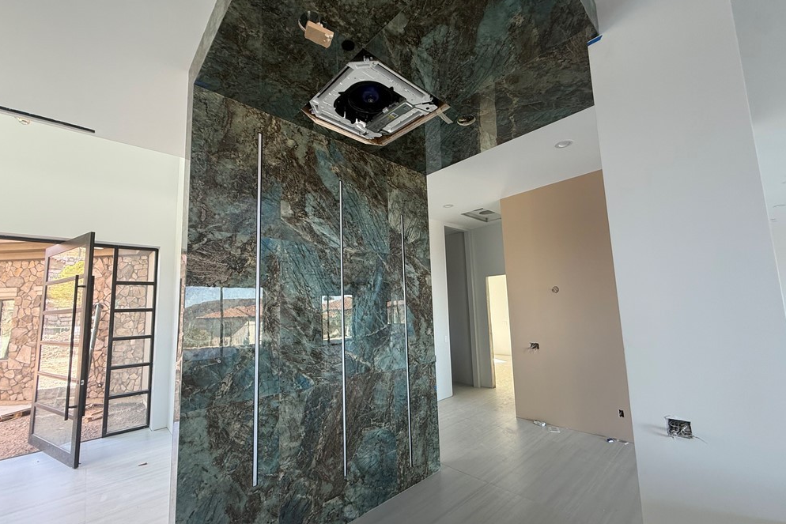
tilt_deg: +7.3
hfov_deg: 100.4
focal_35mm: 15
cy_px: 272
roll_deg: +2.2
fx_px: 328
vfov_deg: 77.3
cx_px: 395
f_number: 2.2
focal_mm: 2.22
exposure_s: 1/99
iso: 125
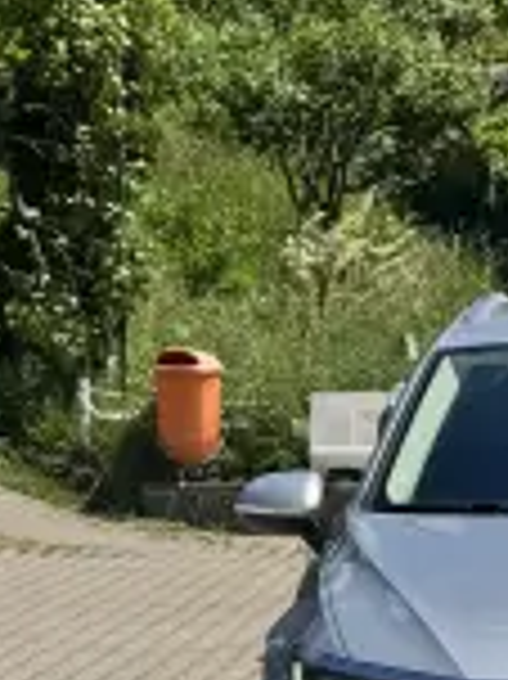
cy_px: 531
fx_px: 5624
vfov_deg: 6.9
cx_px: 742
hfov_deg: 5.1
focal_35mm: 287
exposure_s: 1/3690
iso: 50
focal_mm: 15.66
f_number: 2.8
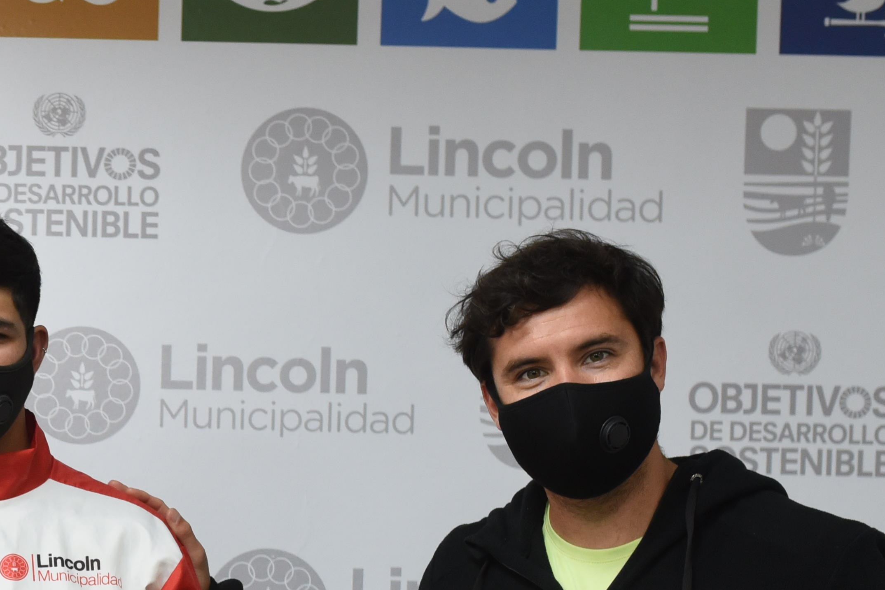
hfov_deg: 19.6
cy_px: 720
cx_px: -171
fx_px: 2410
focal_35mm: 98
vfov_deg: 13.6
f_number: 5
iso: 1600
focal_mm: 35
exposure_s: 1/160
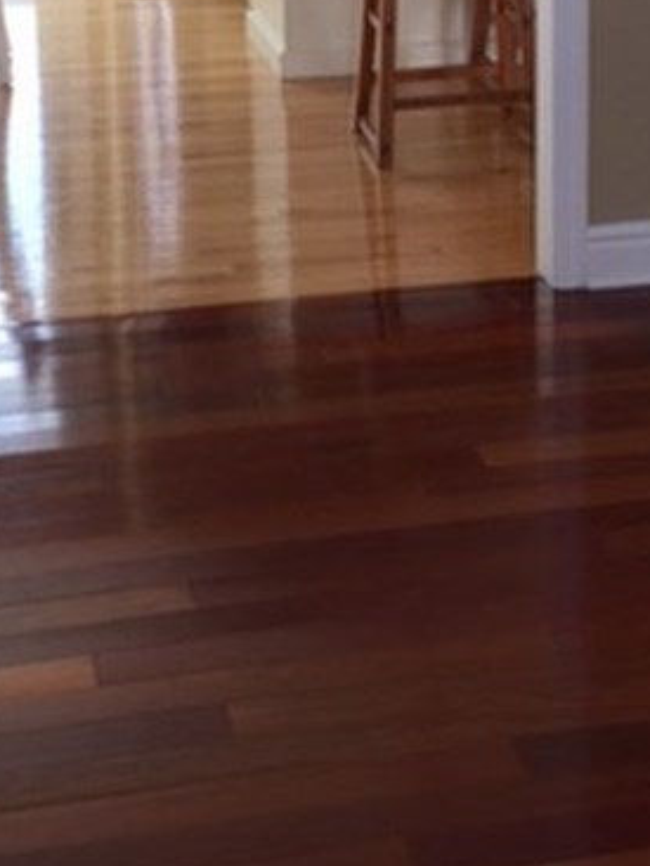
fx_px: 2026
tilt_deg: -10.7
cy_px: -34
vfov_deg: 23.0
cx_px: 364
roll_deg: +0.3
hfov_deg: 18.2
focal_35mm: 81
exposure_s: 1/40
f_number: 2.2
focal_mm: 4.15
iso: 32
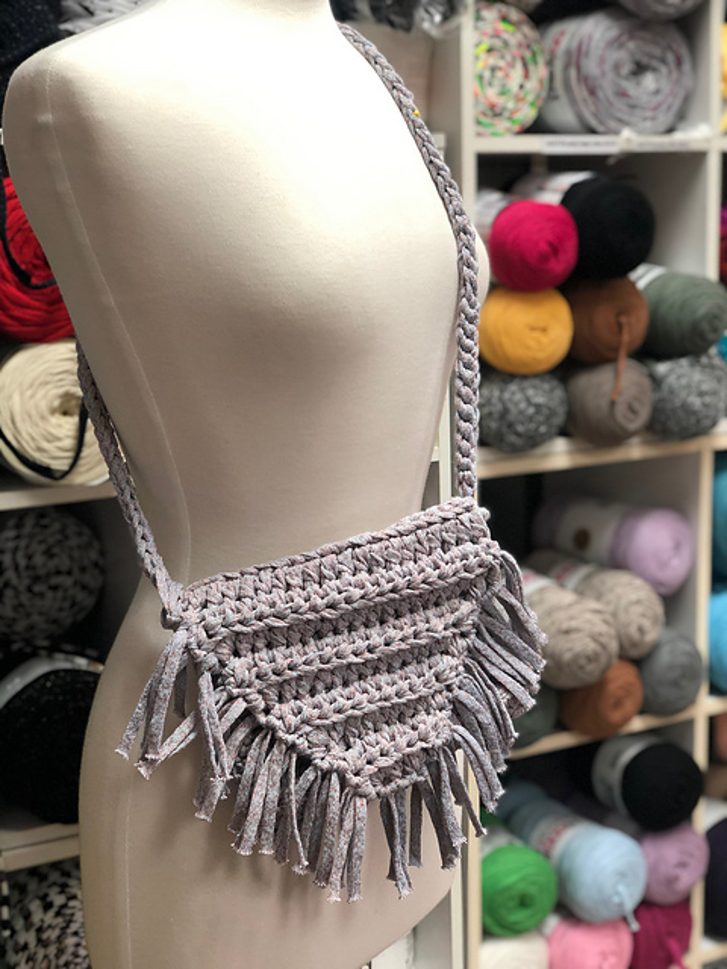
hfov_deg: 28.0
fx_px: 1456
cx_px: 364
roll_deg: +1.5
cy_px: 484
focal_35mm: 52
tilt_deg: -10.1
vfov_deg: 36.8
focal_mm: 6
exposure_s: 1/30
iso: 100
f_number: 2.4
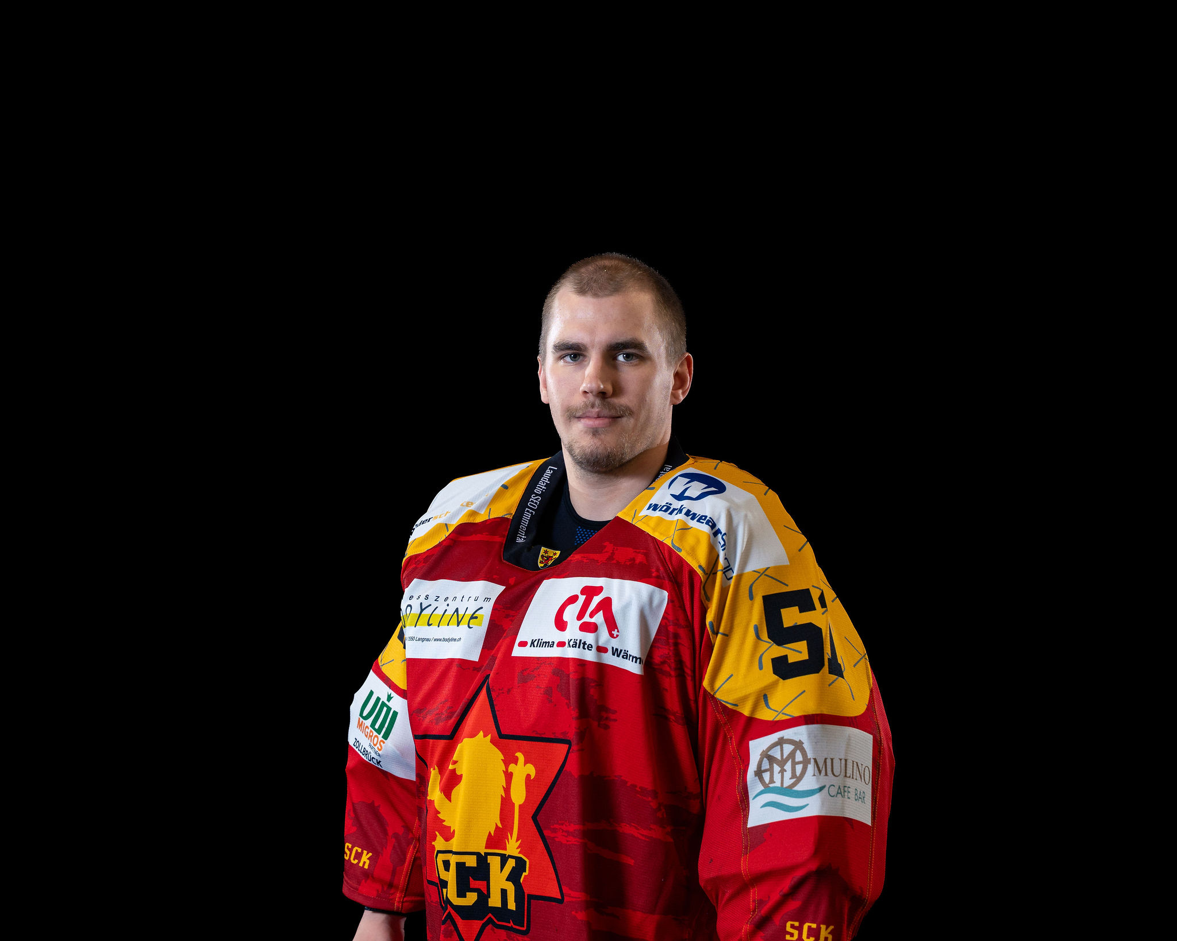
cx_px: 599
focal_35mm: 82
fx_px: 2852
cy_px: 489
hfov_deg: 23.3
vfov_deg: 18.7
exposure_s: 1/100
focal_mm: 70
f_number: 5
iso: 200
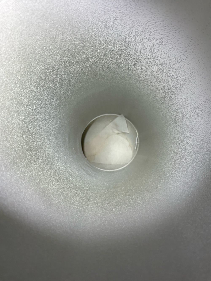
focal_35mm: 29
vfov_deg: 61.7
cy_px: 140
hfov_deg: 48.2
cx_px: 106
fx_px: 236
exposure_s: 1/190
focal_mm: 3
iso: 16
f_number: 1.8
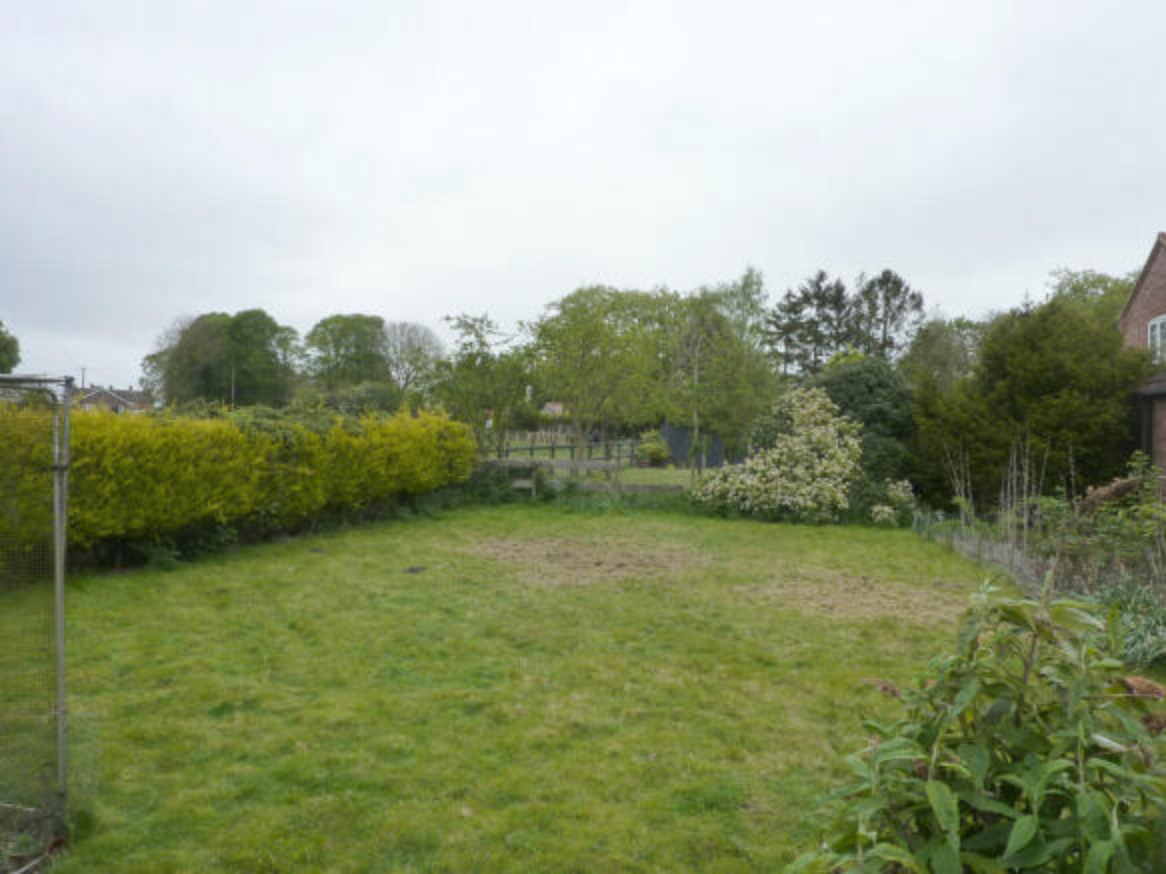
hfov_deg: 69.4
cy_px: 437
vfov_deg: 54.9
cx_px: 583
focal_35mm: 25
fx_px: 842
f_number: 4
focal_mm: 4.1
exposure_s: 1/250
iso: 125
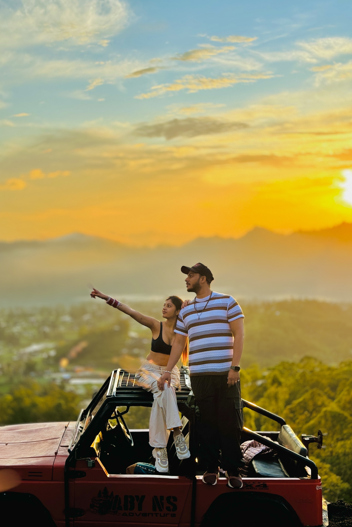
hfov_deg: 27.0
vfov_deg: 39.6
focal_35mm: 50
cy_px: 264
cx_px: 155
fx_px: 733
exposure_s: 1/723
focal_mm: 6.76
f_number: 1.78
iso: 64
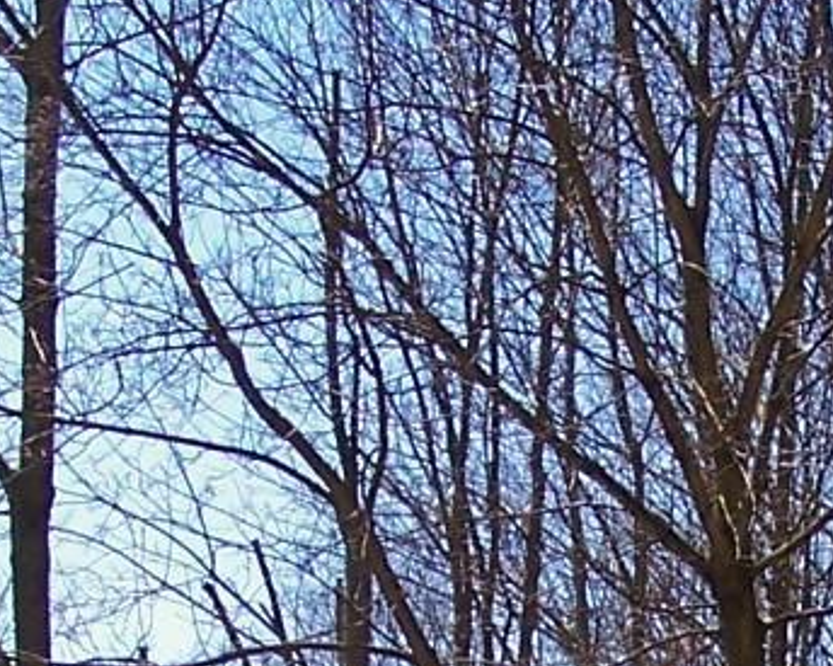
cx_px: 818
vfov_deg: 8.5
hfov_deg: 10.9
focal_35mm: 176
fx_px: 4338
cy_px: 1104
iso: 80
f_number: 2.8
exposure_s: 1/800
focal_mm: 6.7
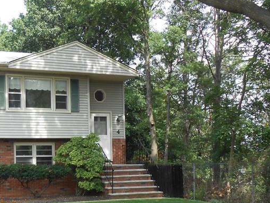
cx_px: 31
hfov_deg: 34.9
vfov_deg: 27.5
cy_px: 163
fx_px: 406
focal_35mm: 52
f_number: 3.5
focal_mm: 4.6
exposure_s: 1/200
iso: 80
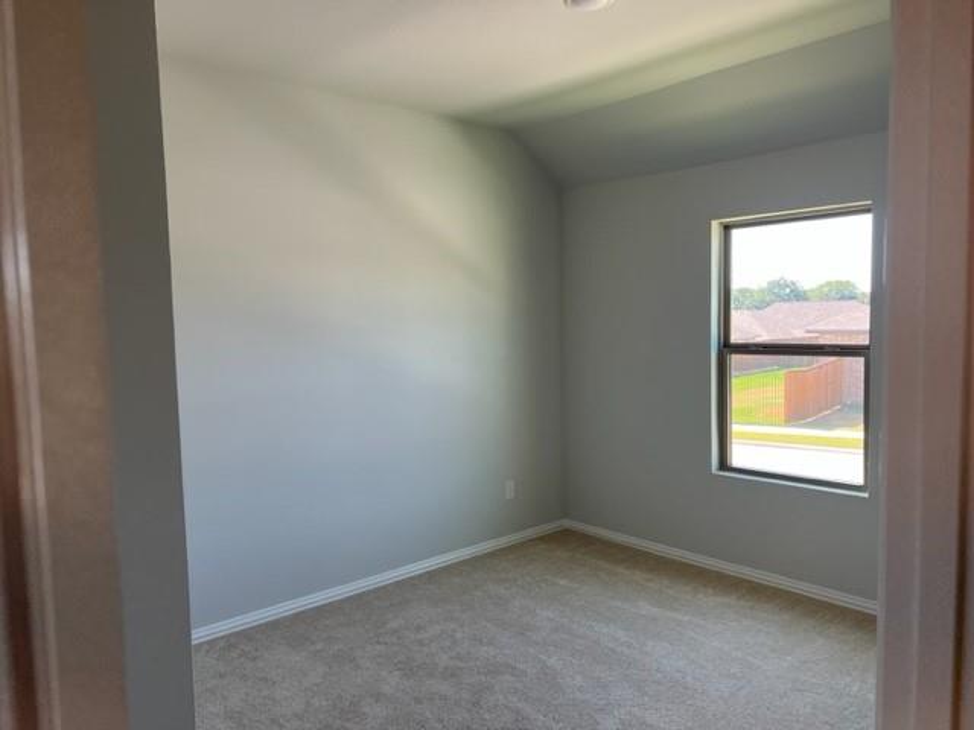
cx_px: 487
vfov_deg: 53.1
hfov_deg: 67.3
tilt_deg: -4.0
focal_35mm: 26
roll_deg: +1.3
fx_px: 732
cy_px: 365
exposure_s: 1/122
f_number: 1.5
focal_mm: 5.7
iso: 64
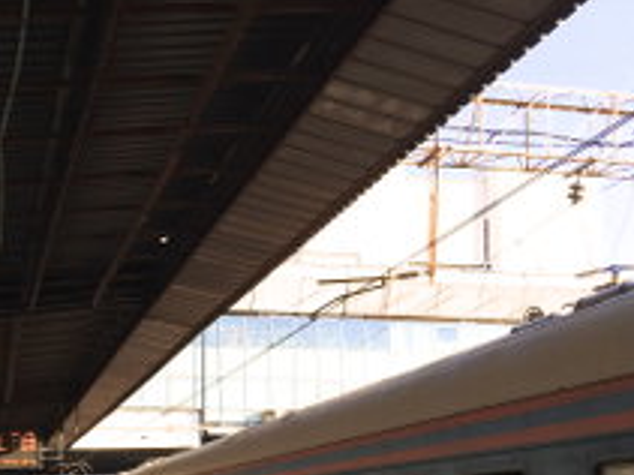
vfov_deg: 25.5
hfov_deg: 34.8
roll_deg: +0.8
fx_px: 1007
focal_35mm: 55
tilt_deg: +5.4
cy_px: 445
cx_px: 237
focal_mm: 4.15
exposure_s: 1/482
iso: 32
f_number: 2.2
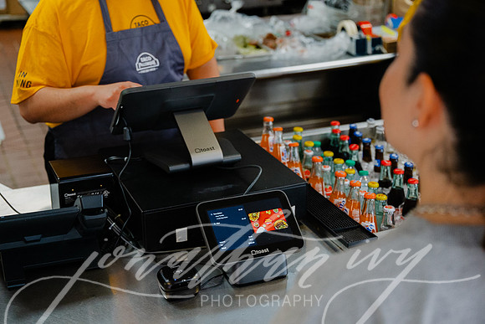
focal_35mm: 52
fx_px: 701
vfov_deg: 26.0
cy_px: 162
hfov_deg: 38.2
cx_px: 242
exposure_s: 1/250
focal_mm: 52
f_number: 3.5
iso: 2000
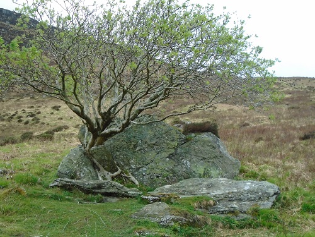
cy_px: 118
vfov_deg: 39.7
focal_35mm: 36
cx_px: 158
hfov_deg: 51.4
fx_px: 328
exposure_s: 1/250
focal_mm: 6.4
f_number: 3.8
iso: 160
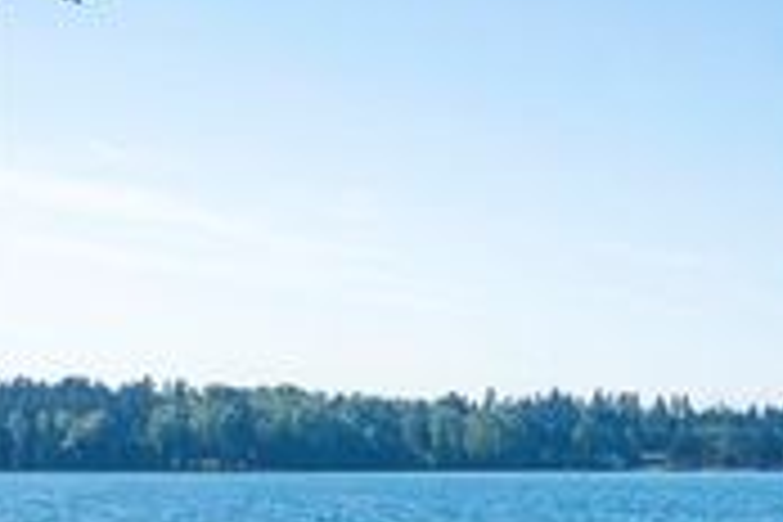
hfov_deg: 24.2
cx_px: 1107
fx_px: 1501
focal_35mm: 69
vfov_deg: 19.0
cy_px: 560
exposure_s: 1/320
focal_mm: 24
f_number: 7.1
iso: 125
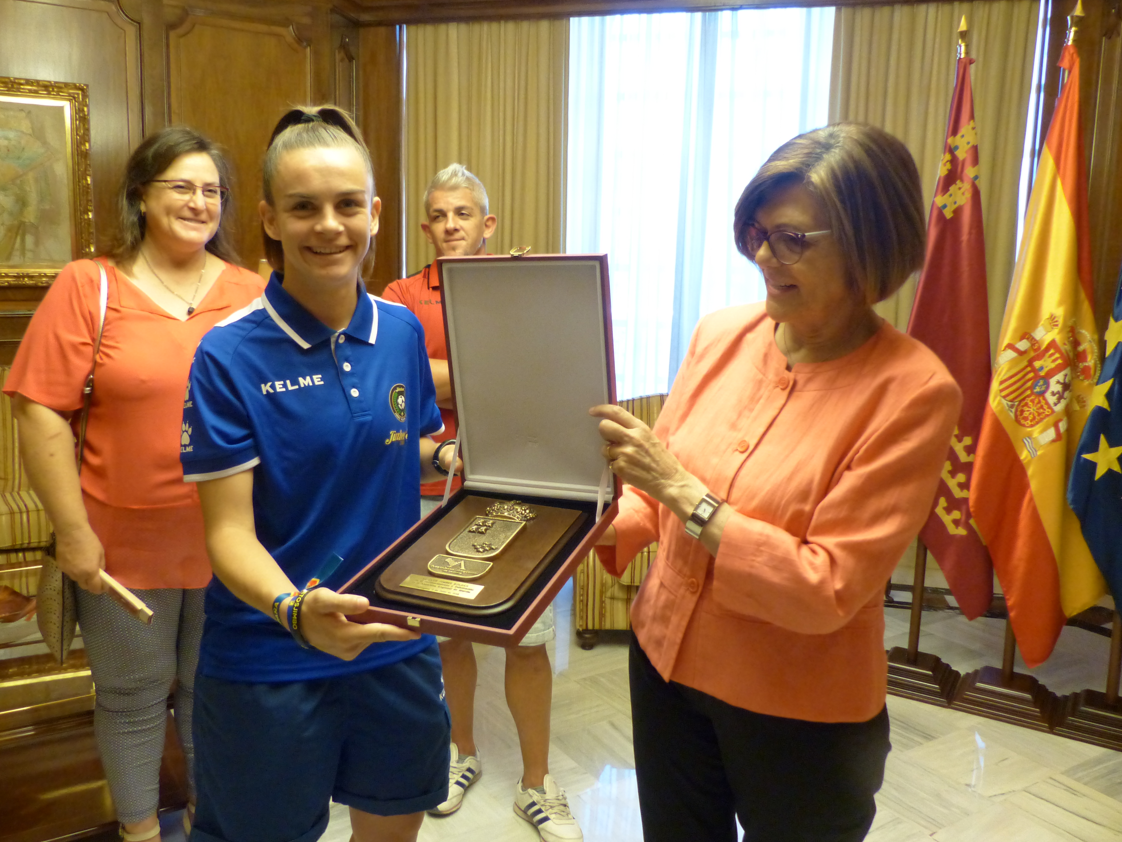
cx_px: 525
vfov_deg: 49.7
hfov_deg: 63.4
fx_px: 908
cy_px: 395
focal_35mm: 28
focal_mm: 4.5
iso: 400
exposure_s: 1/30
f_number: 2.8
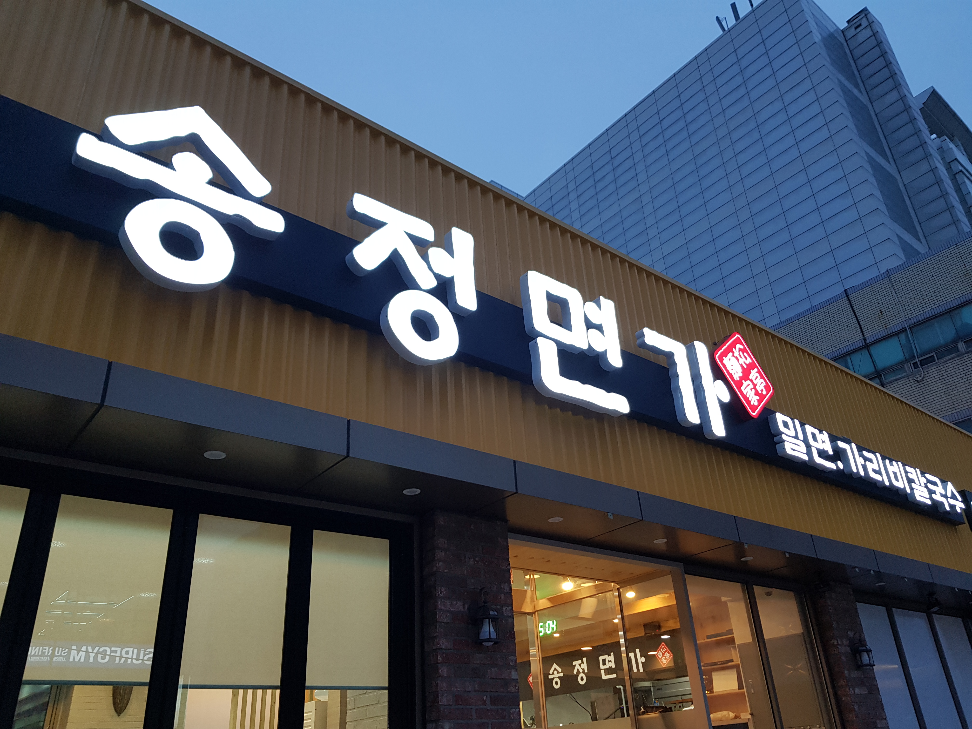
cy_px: 364
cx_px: 486
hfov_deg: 67.3
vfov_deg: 53.1
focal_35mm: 26
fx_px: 730
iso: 100
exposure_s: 1/60
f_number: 1.7
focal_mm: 4.3
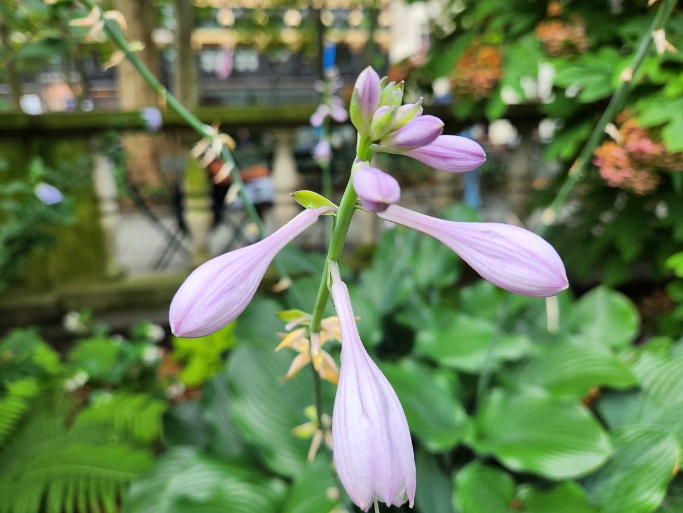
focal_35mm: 23
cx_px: 342
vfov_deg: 58.9
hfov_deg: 73.9
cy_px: 256
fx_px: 454
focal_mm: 5.4
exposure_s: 1/180
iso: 20
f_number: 1.8
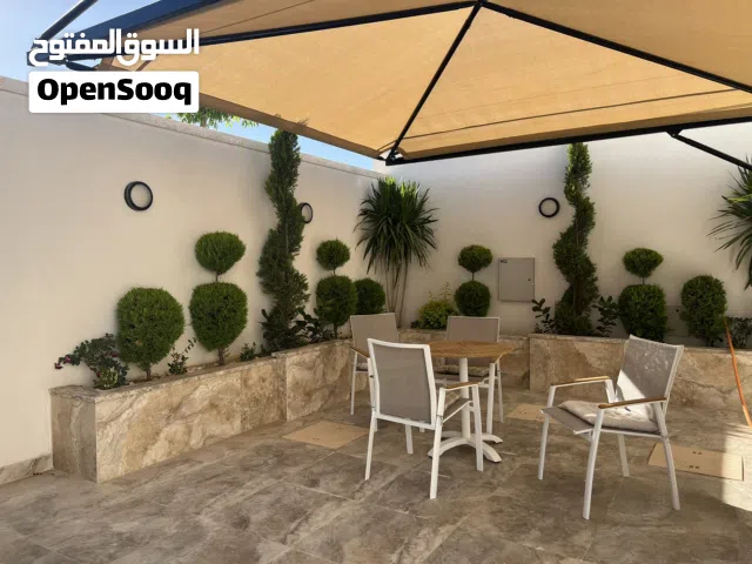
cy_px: 282
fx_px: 565
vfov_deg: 53.1
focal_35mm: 26
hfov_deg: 67.3
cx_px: 376
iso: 50
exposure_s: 1/2083
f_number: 1.5
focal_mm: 5.7
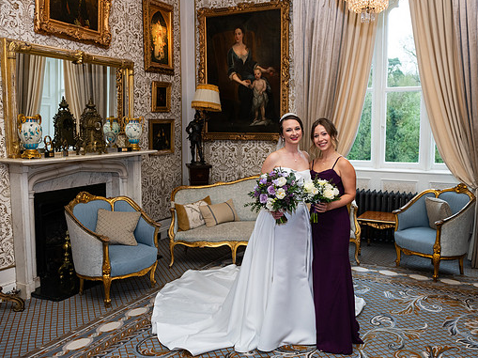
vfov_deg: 41.7
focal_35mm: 34
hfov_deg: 53.9
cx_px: 266
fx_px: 469
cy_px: 177
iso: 500
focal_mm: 31
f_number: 5
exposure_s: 1/160
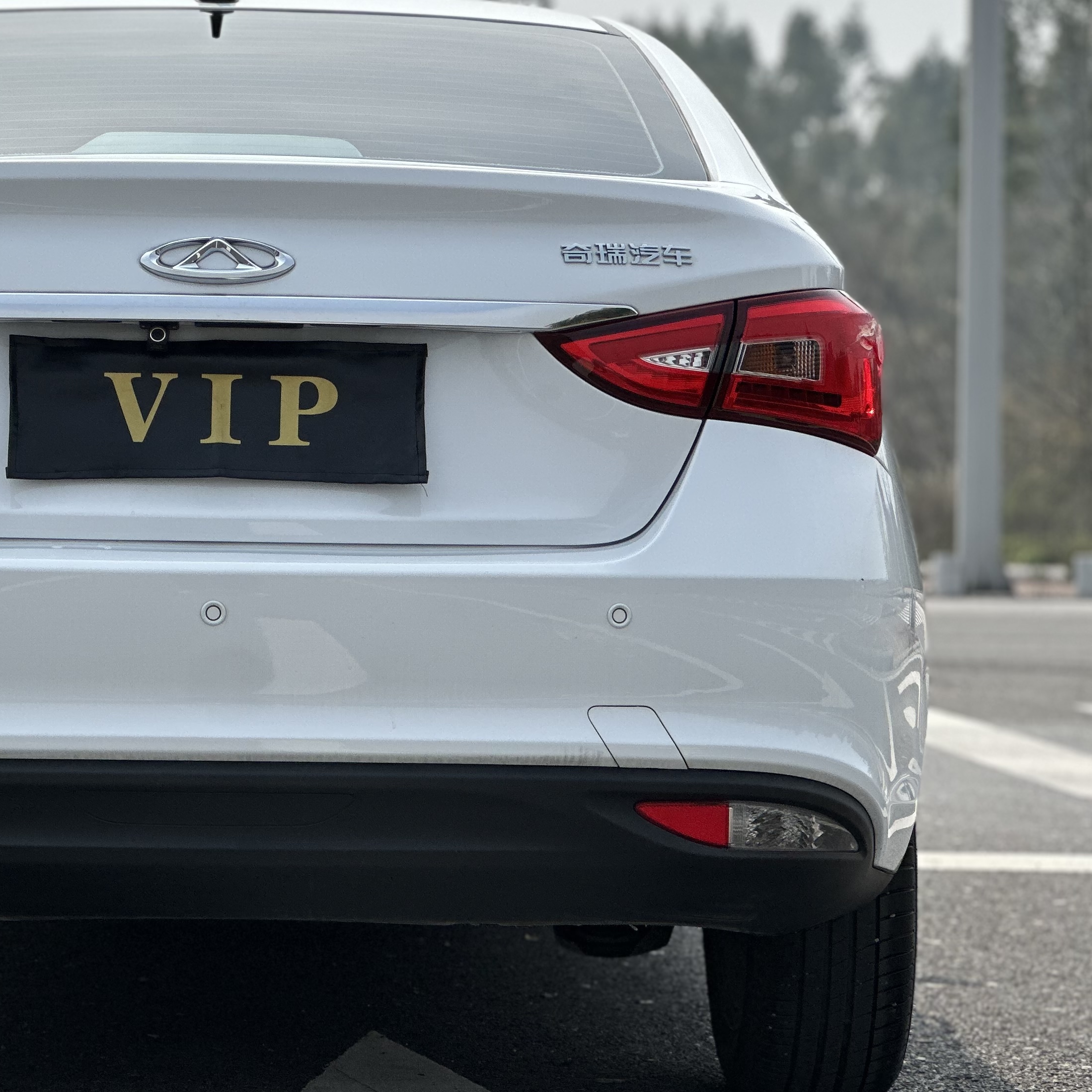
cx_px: 224
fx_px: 4426
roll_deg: -0.6
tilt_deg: +2.8
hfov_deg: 14.0
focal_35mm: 124
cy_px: 461
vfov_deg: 14.1
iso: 32
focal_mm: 9
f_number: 2.8
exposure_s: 1/1292
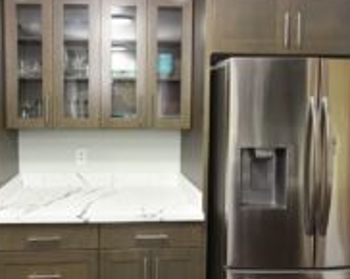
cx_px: 129
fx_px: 321
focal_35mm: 31
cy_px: 122
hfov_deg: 56.5
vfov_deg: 46.9
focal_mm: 15
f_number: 3.2
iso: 800
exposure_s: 1/60
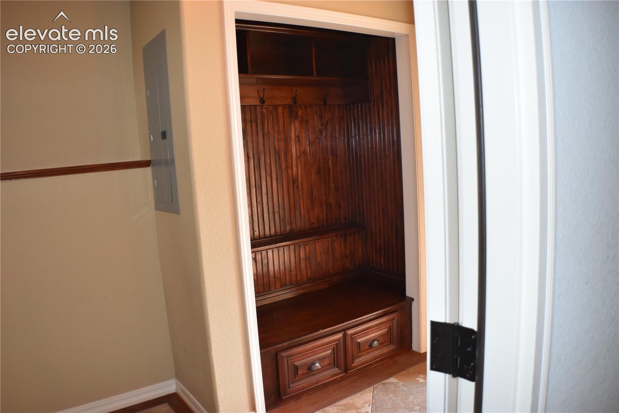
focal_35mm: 36
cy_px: 206
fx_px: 619
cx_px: 310
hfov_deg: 53.1
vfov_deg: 36.9
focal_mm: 24
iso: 800
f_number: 4.5
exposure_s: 1/80
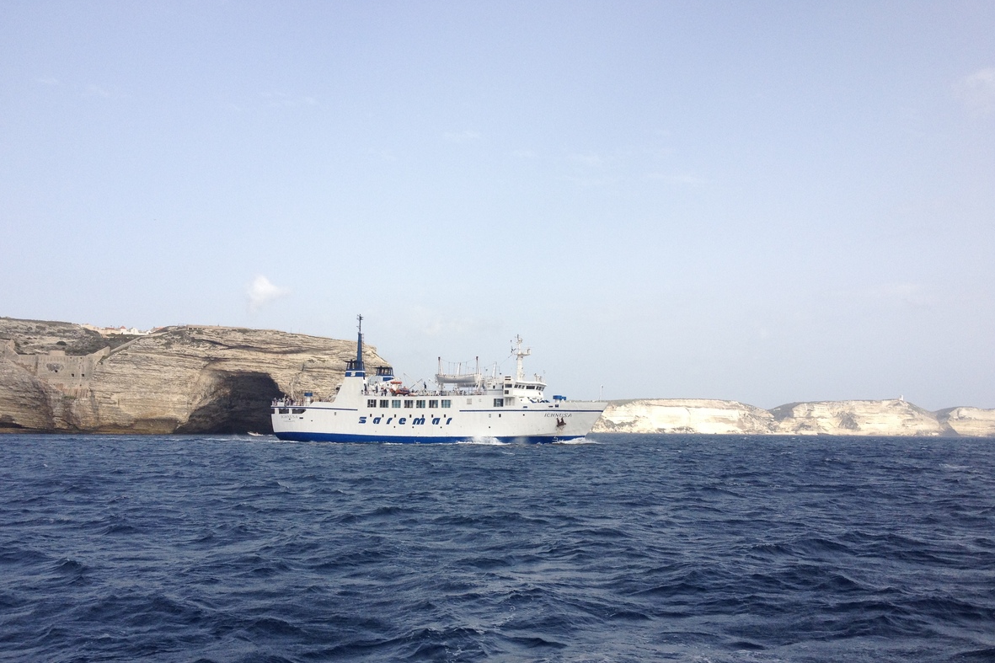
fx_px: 1022
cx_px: 499
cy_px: 368
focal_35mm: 37
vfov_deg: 35.9
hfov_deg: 51.9
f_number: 2.4
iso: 64
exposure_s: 1/1416
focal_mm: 4.28
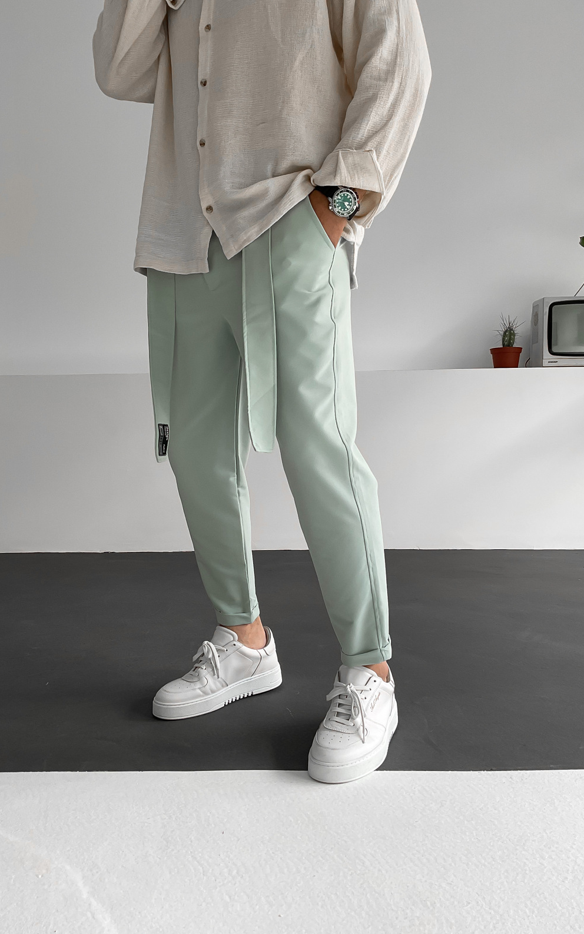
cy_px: 470
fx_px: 789
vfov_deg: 61.2
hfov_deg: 40.6
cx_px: 280
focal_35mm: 31
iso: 32
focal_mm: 3
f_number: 1.8
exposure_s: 1/120
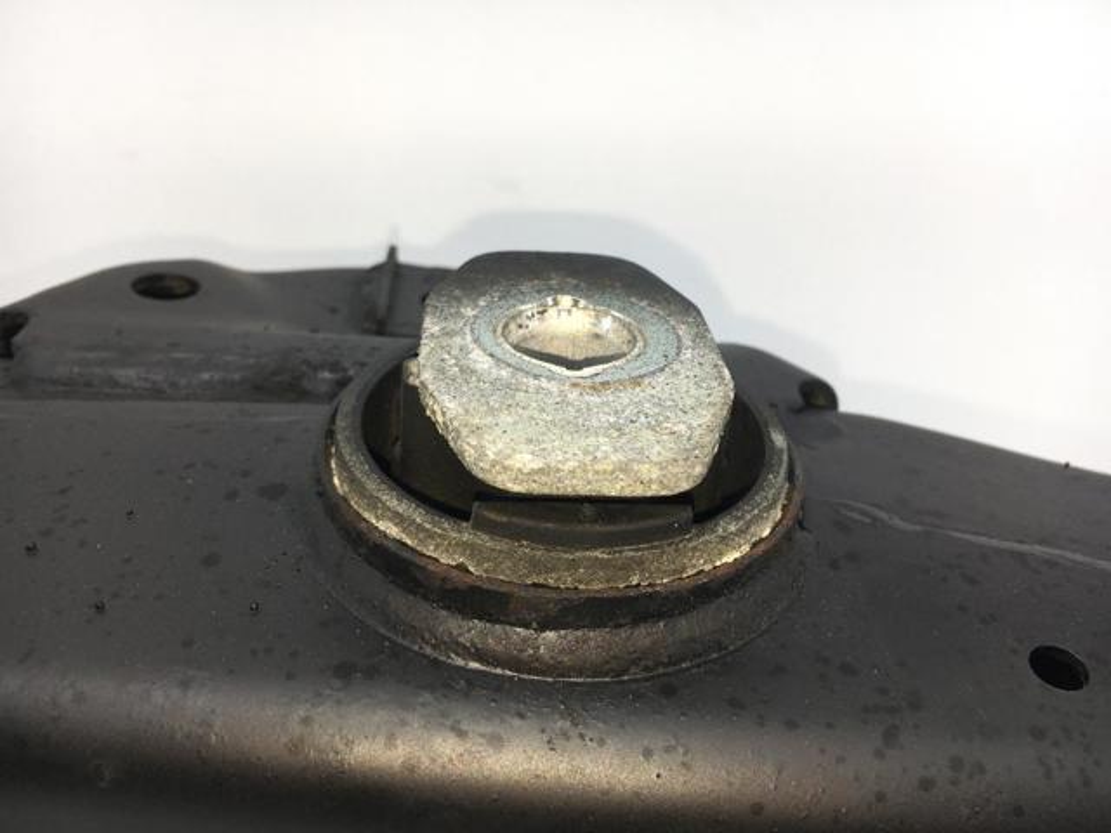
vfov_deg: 48.2
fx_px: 931
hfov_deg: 61.7
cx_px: 556
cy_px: 416
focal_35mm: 29
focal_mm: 4.15
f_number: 2.2
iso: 25
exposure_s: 1/314
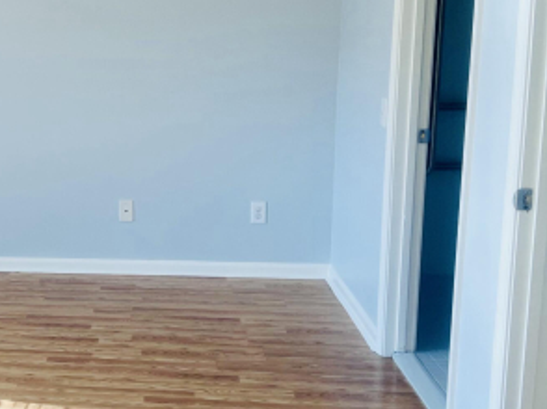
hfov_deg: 29.9
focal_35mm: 59
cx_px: -33
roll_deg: +1.8
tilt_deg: -10.8
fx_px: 932
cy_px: 199
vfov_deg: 24.8
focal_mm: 5.1
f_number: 1.6
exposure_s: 1/198
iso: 40
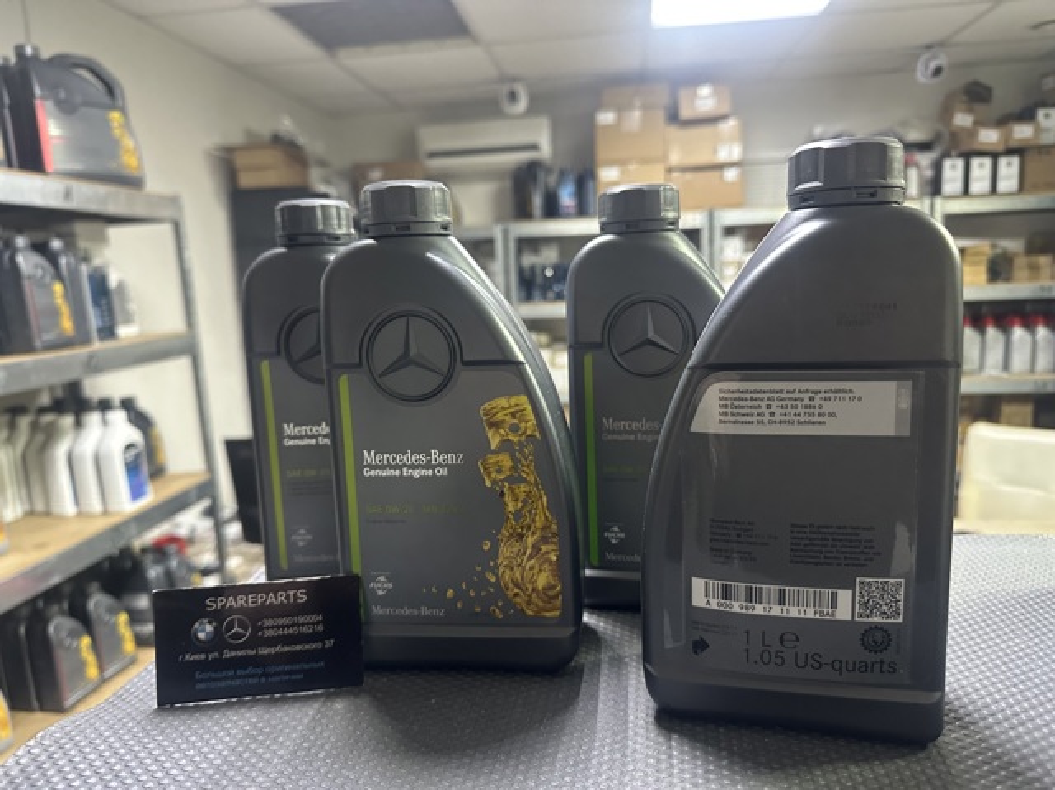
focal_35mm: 24
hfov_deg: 71.6
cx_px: 528
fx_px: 731
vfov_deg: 56.8
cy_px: 395
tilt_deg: -9.5
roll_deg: +2.5
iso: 400
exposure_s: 1/60
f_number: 1.78
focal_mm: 6.86
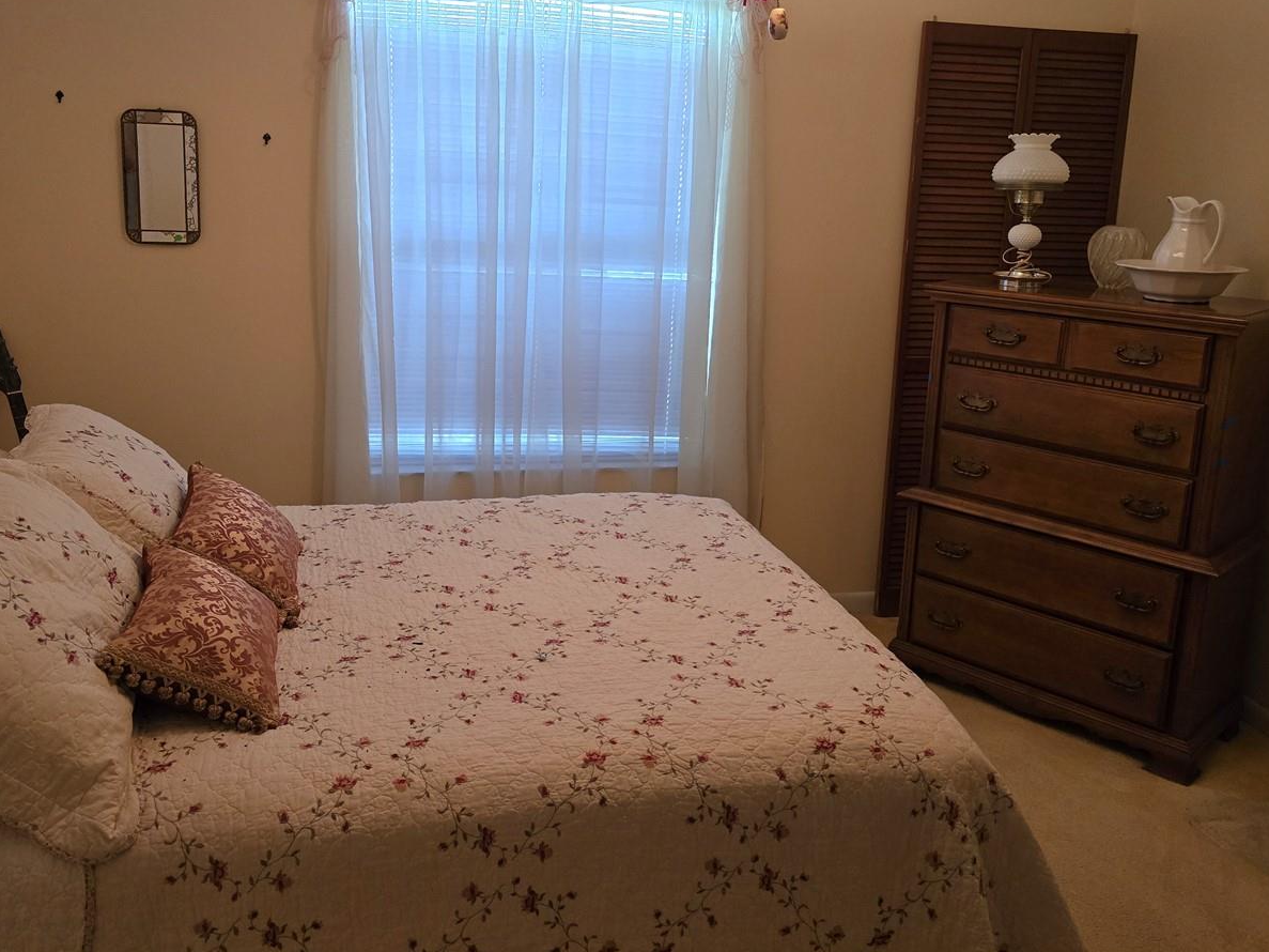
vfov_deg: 45.1
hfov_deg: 58.2
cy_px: 370
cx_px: 561
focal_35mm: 31
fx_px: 1136
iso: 640
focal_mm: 6.3
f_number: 1.7
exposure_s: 1/120
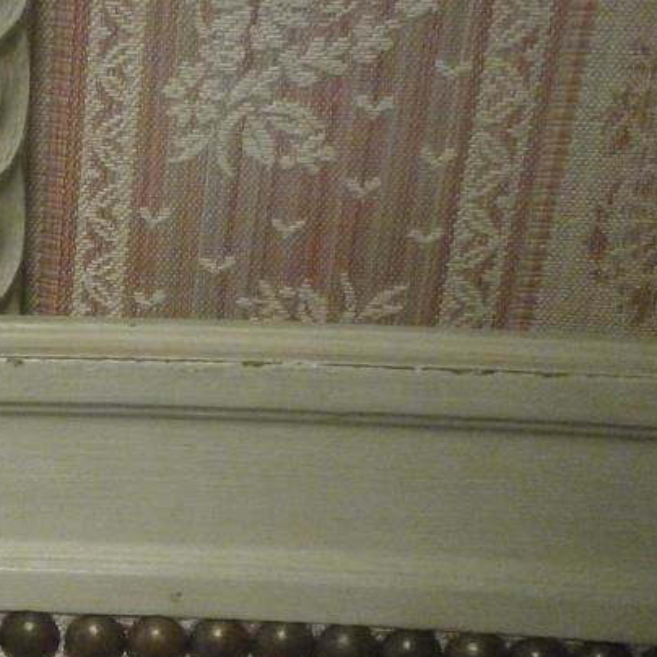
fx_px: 1503
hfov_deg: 22.7
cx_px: -135
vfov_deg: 24.0
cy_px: 584
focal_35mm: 70
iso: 800
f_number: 3.1
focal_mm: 5.8
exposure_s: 1/50
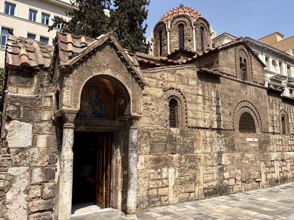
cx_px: 147
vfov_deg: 53.1
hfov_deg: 67.3
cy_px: 110
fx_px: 221
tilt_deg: +10.5
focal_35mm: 26
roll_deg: +0.6
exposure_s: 1/3623
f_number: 1.6
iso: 50
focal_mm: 5.96
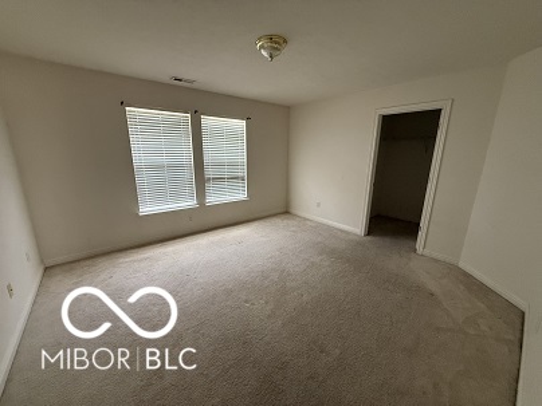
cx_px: 271
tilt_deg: -13.9
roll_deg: -1.1
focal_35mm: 14
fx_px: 219
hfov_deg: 102.1
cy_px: 203
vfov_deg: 85.7
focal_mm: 2.22
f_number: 2.2
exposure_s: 1/99
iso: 320
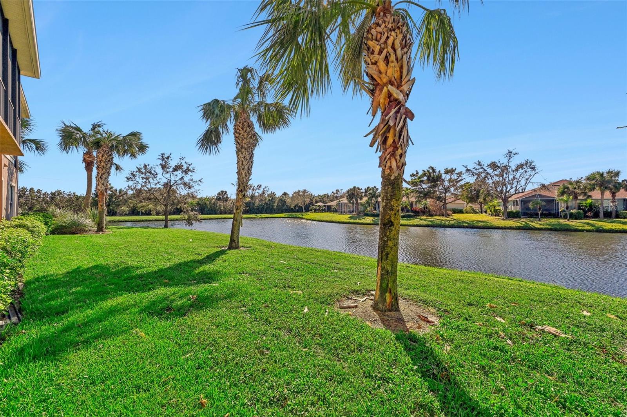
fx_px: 244
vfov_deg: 81.1
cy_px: 208
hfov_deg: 104.3
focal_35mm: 14
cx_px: 314
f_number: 8
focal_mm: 14
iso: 400
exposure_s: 1/2000
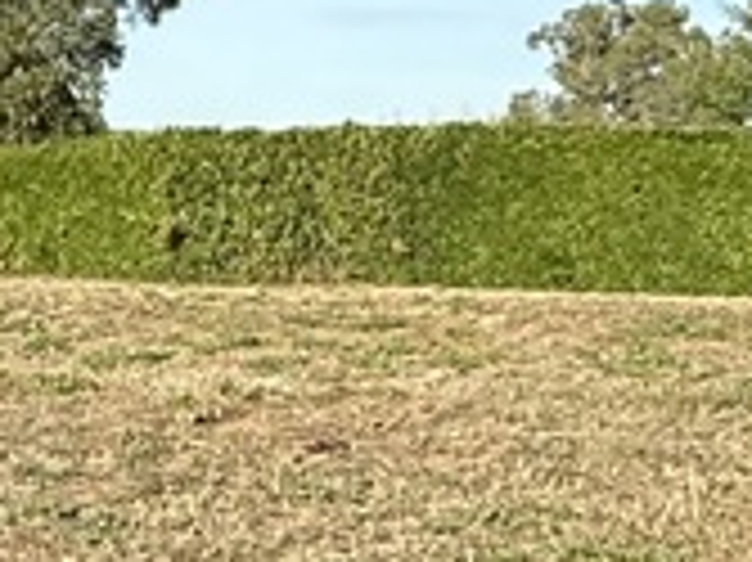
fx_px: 2106
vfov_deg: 15.2
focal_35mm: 97
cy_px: 315
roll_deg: +0.4
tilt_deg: -2.6
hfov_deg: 17.5
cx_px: -471
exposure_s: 1/1399
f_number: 2.2
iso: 50
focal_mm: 2.22
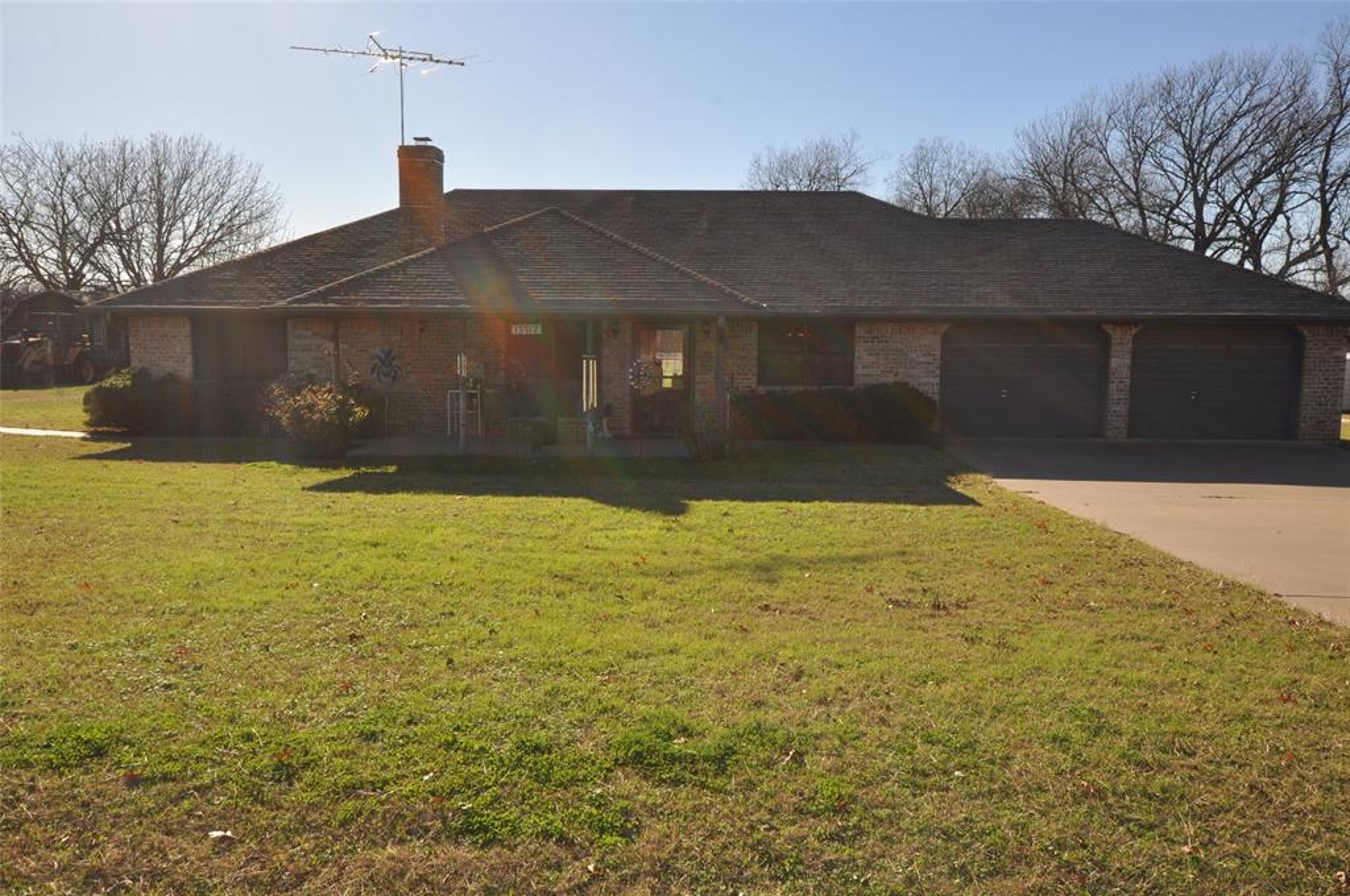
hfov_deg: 62.0
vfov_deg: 43.5
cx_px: 675
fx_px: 1124
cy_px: 448
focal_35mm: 30
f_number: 13
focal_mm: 20
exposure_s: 1/200
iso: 200
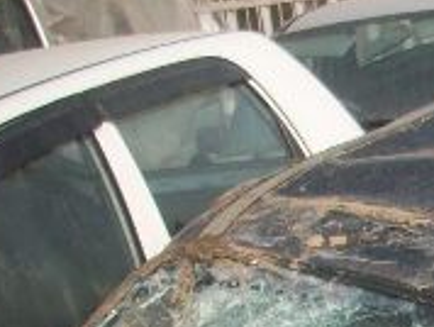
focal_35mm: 133
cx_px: 746
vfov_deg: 10.8
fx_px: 1670
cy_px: 461
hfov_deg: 13.5
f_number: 5.6
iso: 80
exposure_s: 1/223
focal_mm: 6.2
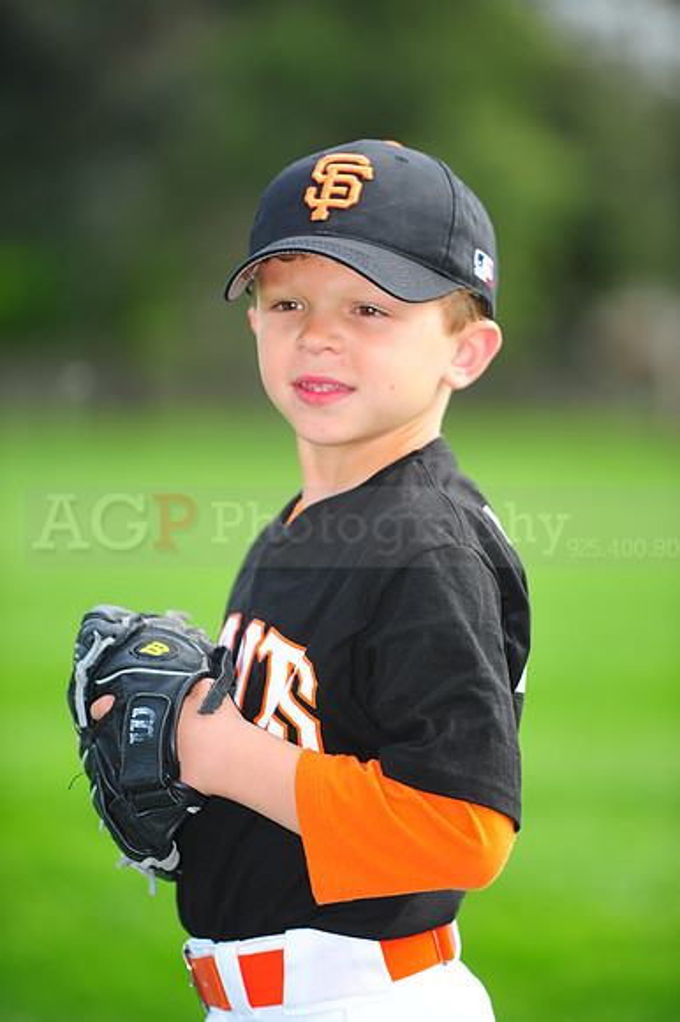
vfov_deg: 10.3
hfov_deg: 6.9
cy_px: 511
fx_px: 5673
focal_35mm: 200
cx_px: 340
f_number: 4
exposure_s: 1/500
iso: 200
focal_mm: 200
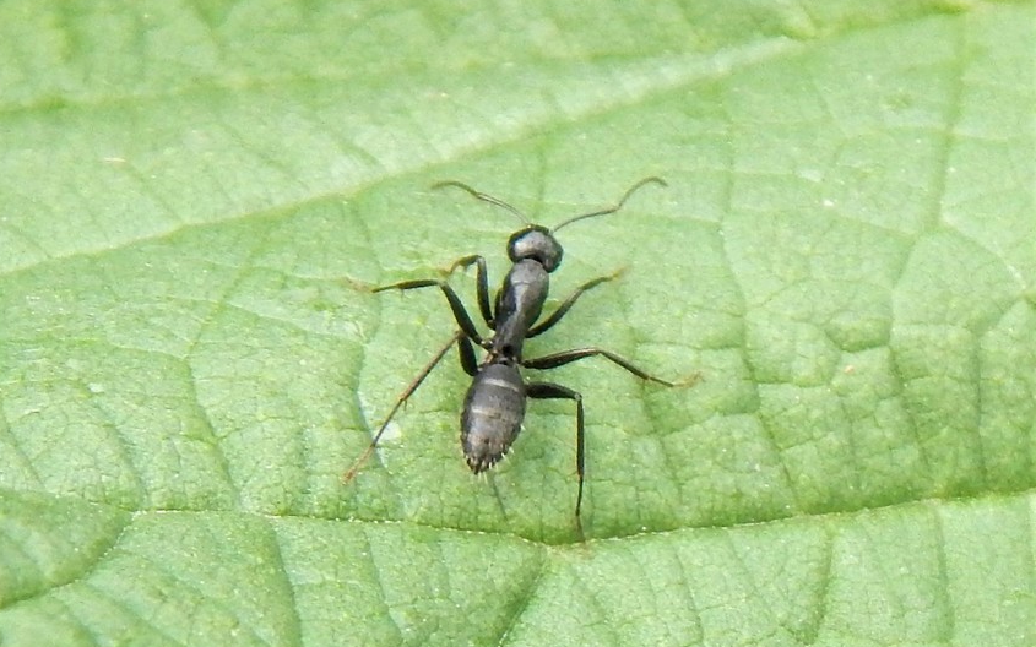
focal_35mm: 46
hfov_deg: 43.5
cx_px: 519
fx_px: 1299
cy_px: 330
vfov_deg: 28.0
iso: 400
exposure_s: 1/160
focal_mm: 7.7
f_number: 3.6
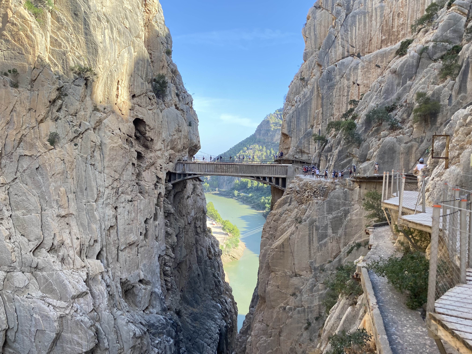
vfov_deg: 53.1
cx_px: 236
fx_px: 355
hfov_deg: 67.3
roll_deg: -1.5
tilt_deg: -4.7
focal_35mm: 26
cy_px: 177
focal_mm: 4.25
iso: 32
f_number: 1.8
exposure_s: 1/287
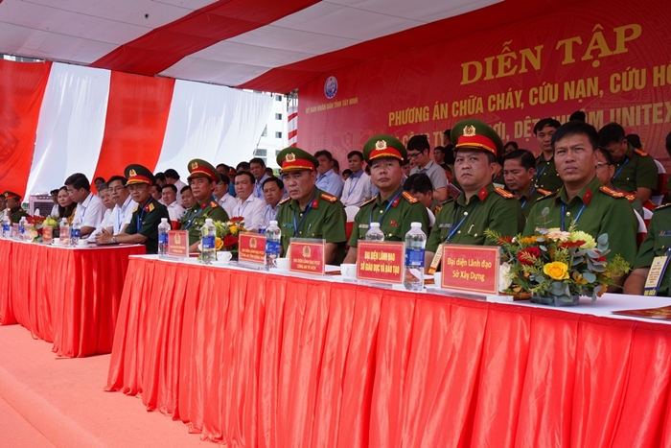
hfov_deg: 51.9
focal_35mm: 37
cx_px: 336
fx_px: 690
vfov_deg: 36.0
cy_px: 224
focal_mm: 37
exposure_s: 1/60
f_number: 20
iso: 400
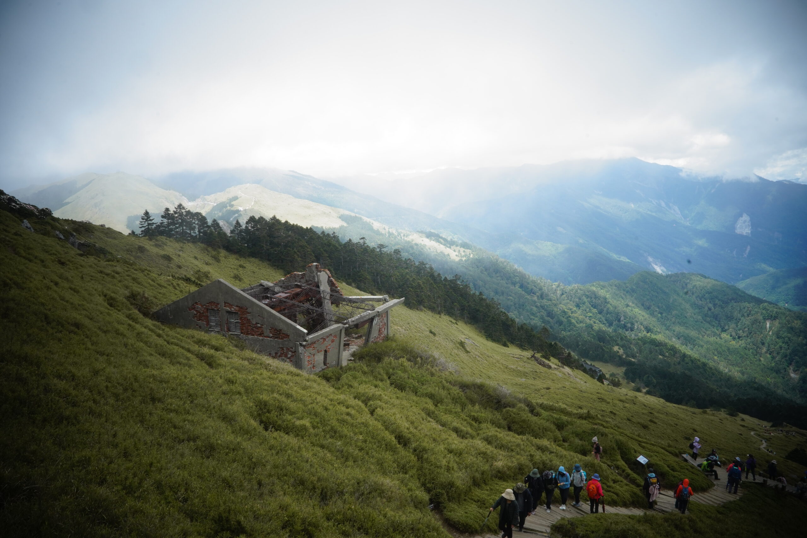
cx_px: 404
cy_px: 269
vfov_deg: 53.1
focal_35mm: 24
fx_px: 538
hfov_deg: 73.7
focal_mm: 24
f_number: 18
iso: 1000
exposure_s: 1/250
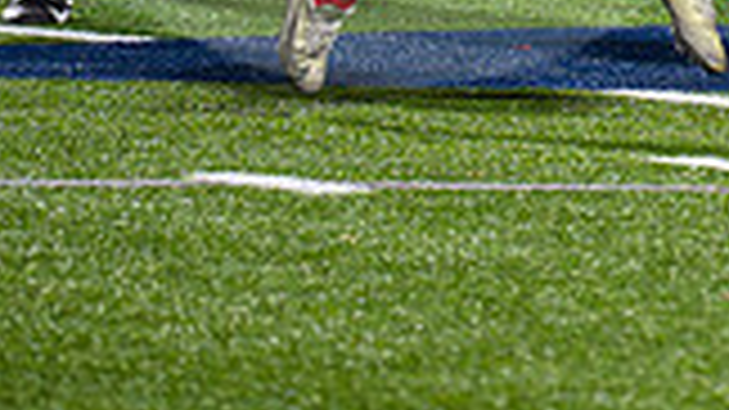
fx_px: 13353
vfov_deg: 1.8
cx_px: 1206
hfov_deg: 3.1
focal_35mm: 691
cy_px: -444
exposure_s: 1/1600
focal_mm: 180
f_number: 3.2
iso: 3200
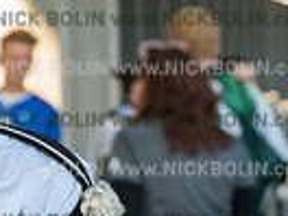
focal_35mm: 133
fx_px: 1107
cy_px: -33
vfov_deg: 11.0
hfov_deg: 13.6
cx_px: -196
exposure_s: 1/200
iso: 200
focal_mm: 31.5
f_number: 4
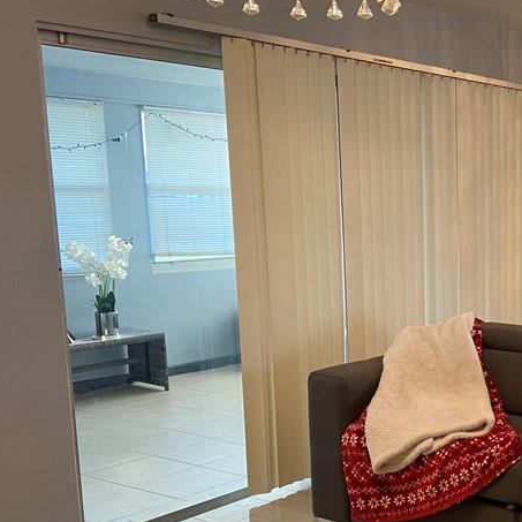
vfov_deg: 32.4
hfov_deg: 29.6
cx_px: 574
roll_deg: -0.2
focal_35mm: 52
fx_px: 887
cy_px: 363
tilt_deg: -10.0
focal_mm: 4.25
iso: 80
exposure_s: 1/60
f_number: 1.8
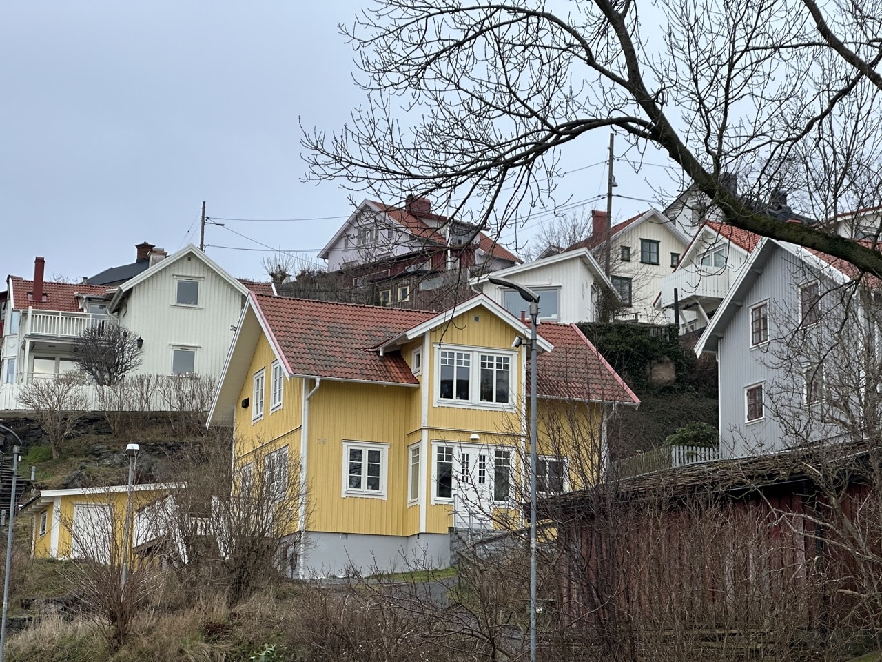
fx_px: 1962
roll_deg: -0.5
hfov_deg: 25.3
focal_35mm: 77
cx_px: 441
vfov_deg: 19.1
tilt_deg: +12.2
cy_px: 331
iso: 32
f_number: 2.8
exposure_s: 1/126
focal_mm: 9
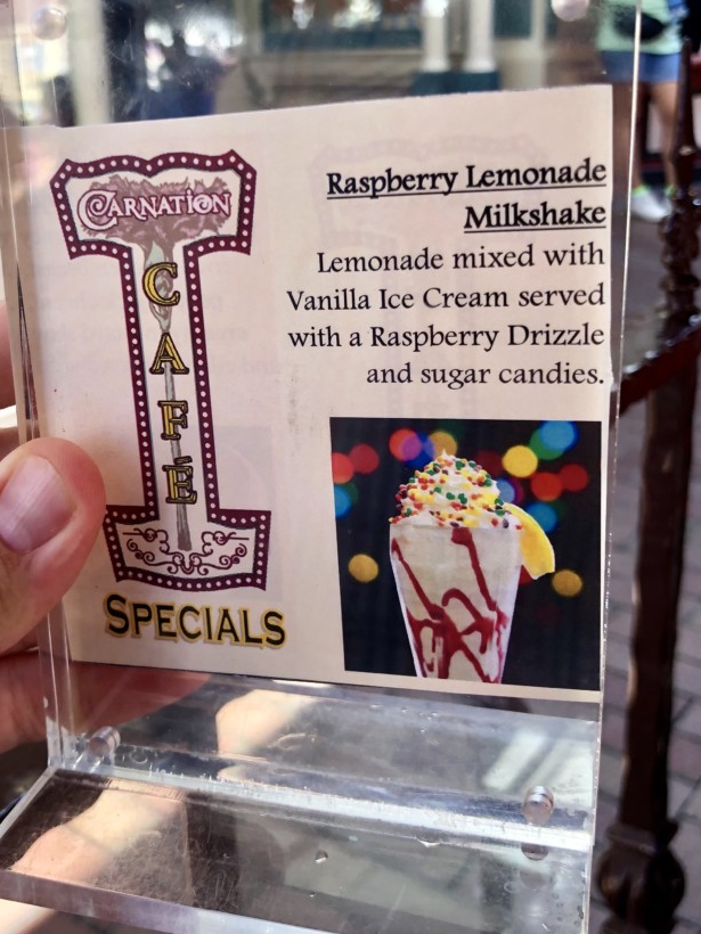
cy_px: 403
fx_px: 1107
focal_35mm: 41
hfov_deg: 34.9
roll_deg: +2.6
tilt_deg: -20.3
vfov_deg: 45.7
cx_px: 259
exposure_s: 1/120
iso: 32
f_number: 1.8
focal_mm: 4
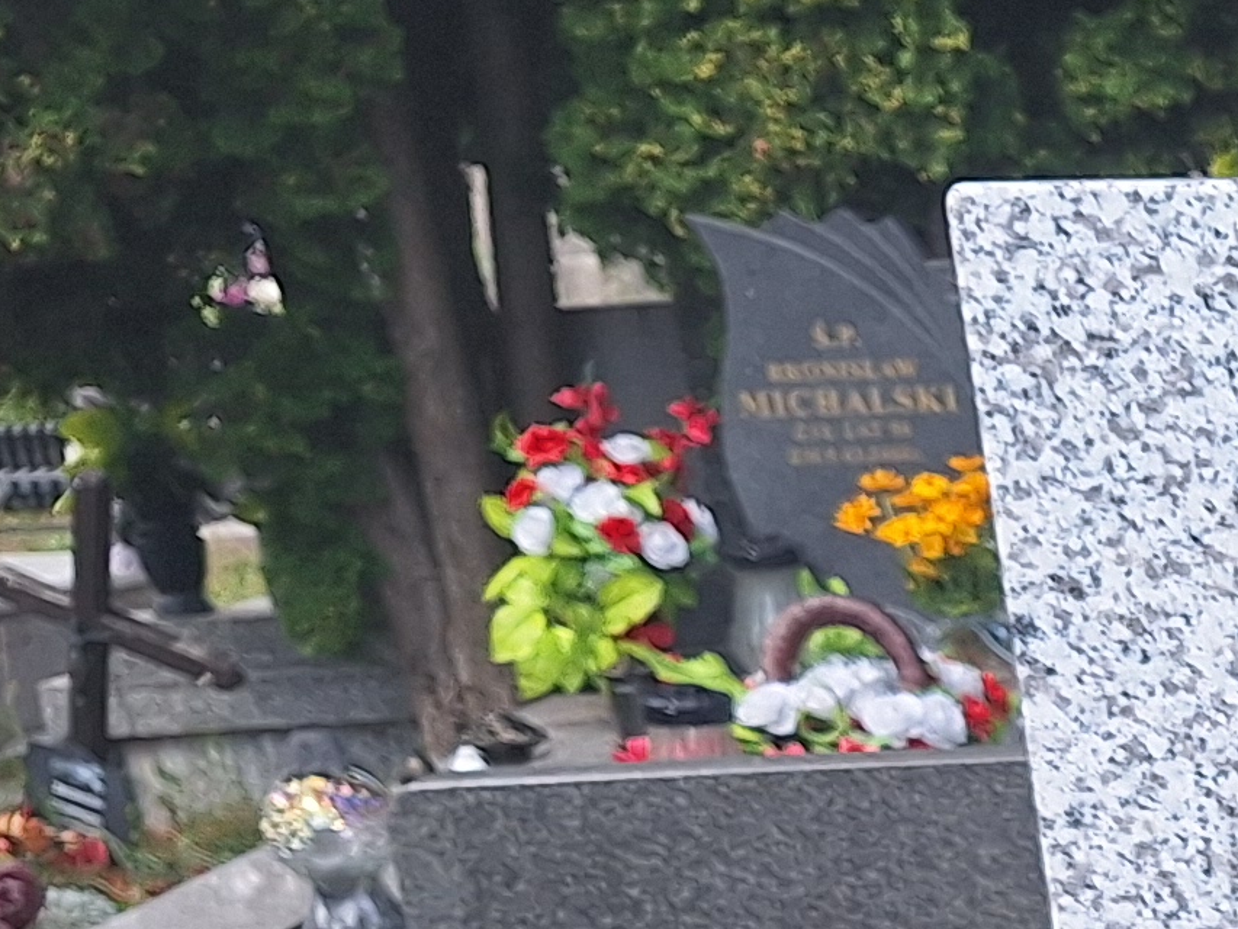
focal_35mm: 110
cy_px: 1687
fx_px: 3935
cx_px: 2071
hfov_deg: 15.8
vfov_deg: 12.3
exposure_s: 1/1104
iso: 40
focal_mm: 5.54
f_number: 1.8
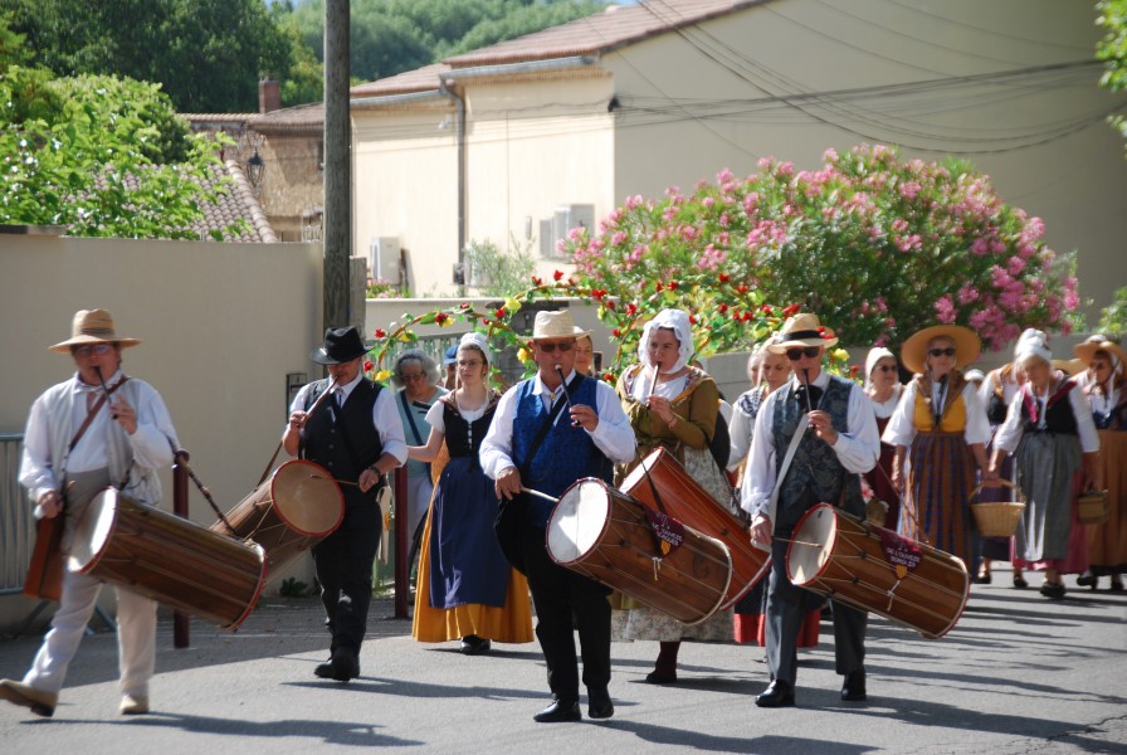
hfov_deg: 13.0
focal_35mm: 158
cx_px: 564
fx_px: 4937
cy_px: 378
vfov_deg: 8.7
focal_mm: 105
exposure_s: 1/500
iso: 200
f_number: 5.6
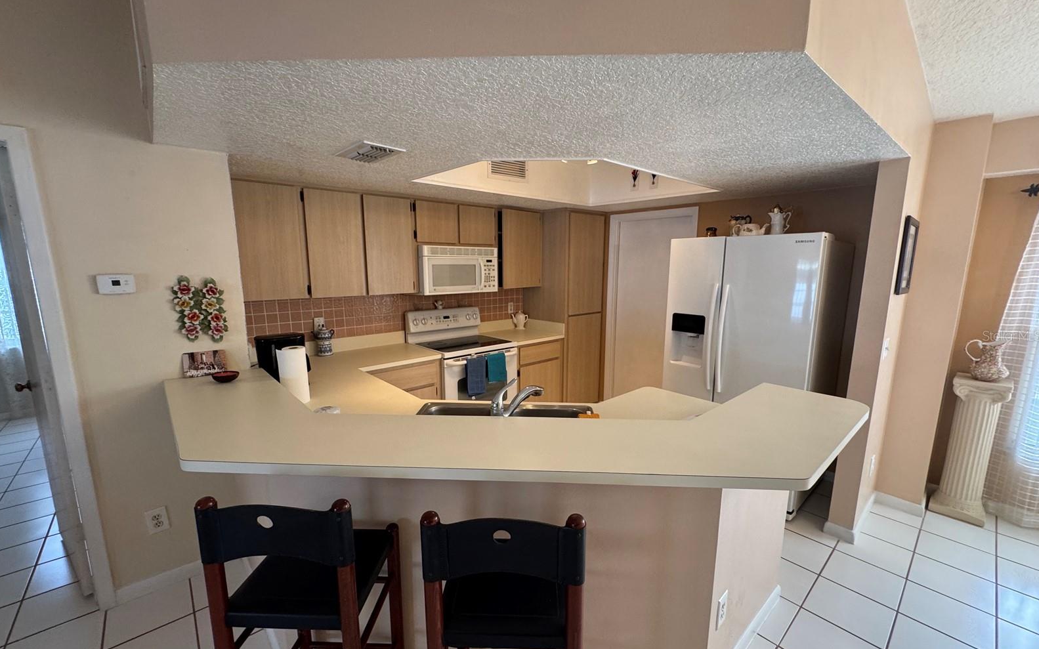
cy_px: 335
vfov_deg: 74.8
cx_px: 519
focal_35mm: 15
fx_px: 425
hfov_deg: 101.5
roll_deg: +0.4
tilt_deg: -9.6
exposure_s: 1/60
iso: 200
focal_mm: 2.22
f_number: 2.2
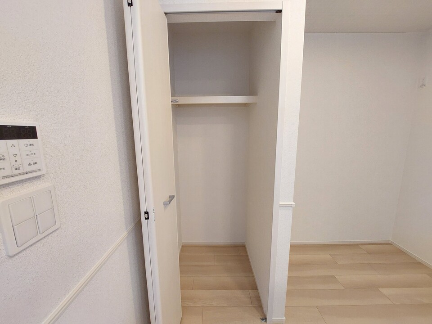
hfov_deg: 106.2
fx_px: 162
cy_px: 162
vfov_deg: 89.9
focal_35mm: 13
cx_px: 216
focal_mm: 1.74
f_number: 2.2
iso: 320
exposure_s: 1/60
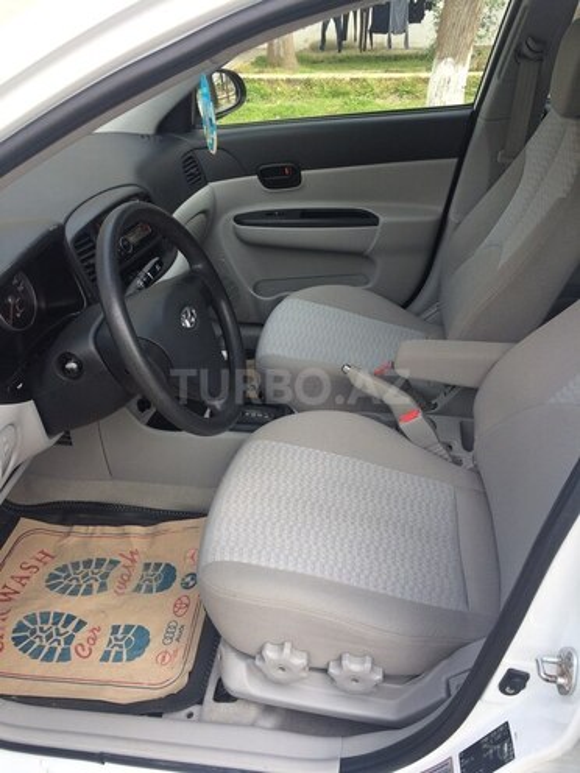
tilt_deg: -33.9
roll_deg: +3.8
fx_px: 648
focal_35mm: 29
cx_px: 290
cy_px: 386
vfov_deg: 61.7
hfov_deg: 48.2
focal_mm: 4.15
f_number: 2.2
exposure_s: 1/306
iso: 32
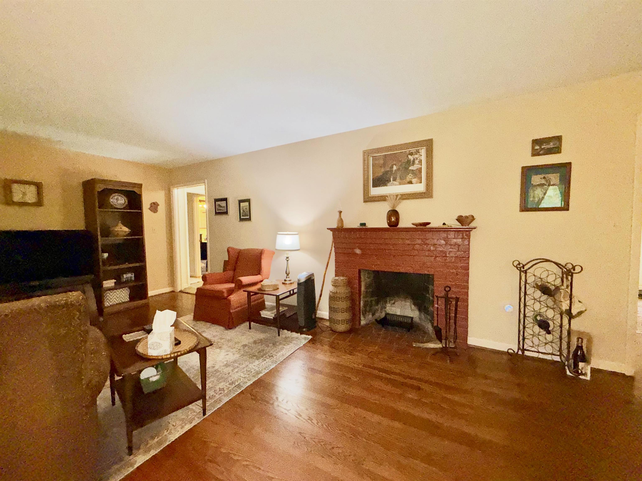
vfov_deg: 85.7
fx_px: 260
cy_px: 240
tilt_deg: -2.6
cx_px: 321
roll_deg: +0.6
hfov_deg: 102.1
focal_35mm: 14
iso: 80
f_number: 2.2
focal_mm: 2.22
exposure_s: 1/108
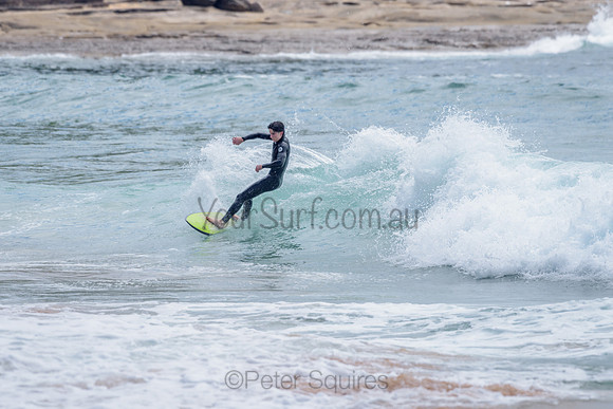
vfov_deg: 3.1
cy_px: 162
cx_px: 300
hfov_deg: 4.7
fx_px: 7518
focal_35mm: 441
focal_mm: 360
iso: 220
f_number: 5.6
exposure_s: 1/2000
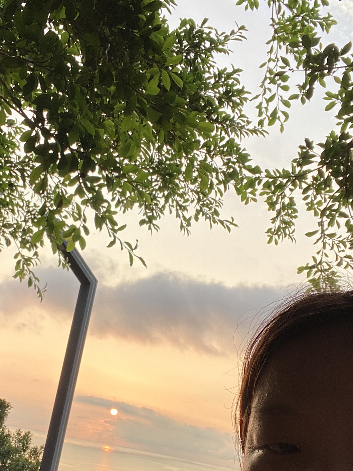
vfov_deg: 44.6
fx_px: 571
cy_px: 274
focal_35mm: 42
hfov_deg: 34.0
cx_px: 120
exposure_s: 1/148
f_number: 2.2
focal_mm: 2.71
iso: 25
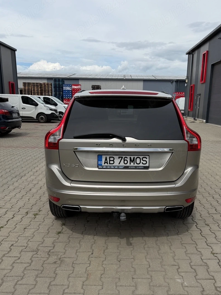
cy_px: 167
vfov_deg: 59.8
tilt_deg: -14.5
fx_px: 255
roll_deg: -1.5
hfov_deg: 46.7
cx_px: 124
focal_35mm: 30
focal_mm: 6.76
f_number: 1.78
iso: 80
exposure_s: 1/6711
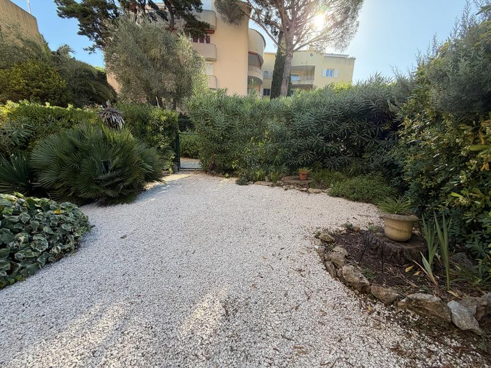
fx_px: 199
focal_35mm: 14
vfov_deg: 85.7
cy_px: 184
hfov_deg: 102.1
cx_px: 246
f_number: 2.2
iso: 50
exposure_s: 1/234
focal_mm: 2.22
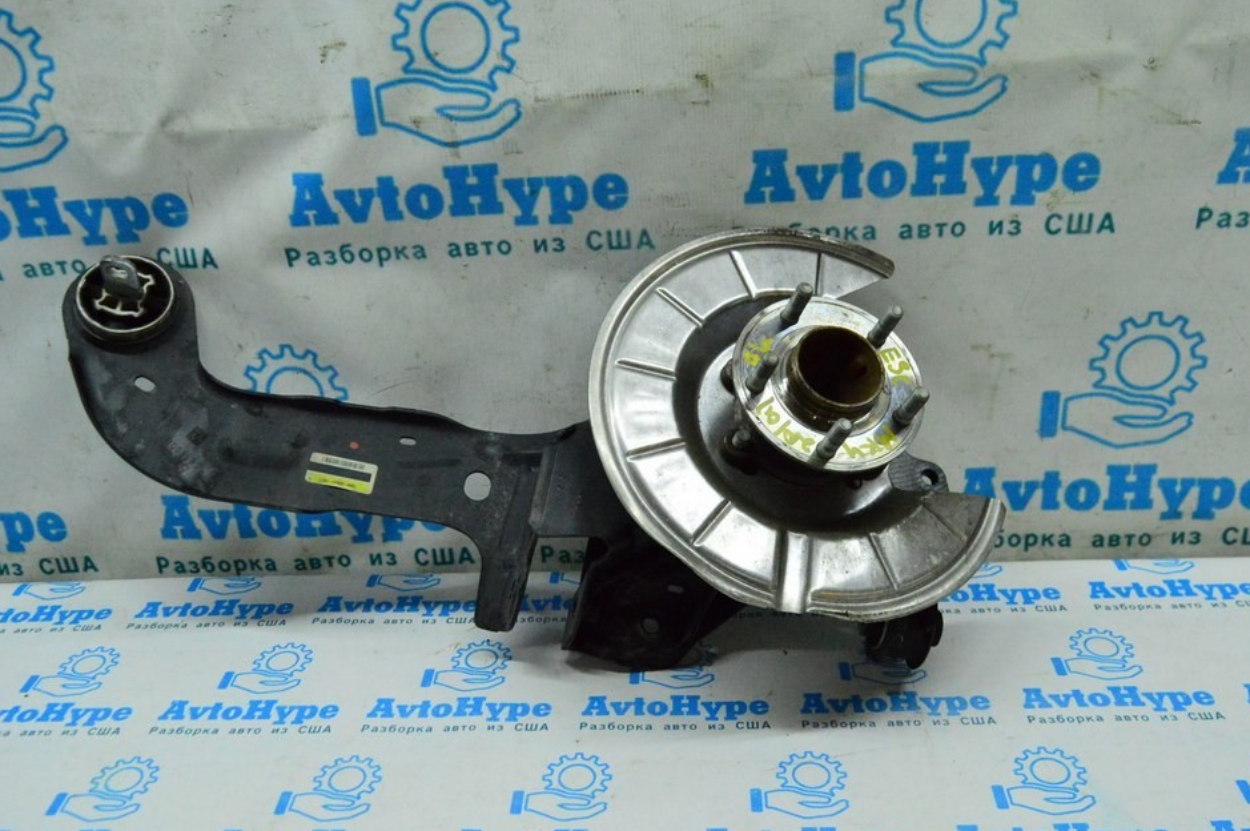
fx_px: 1249
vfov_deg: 36.8
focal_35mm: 36
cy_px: 416
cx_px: 606
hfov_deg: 53.2
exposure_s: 1/640
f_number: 6.3
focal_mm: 22
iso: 6400
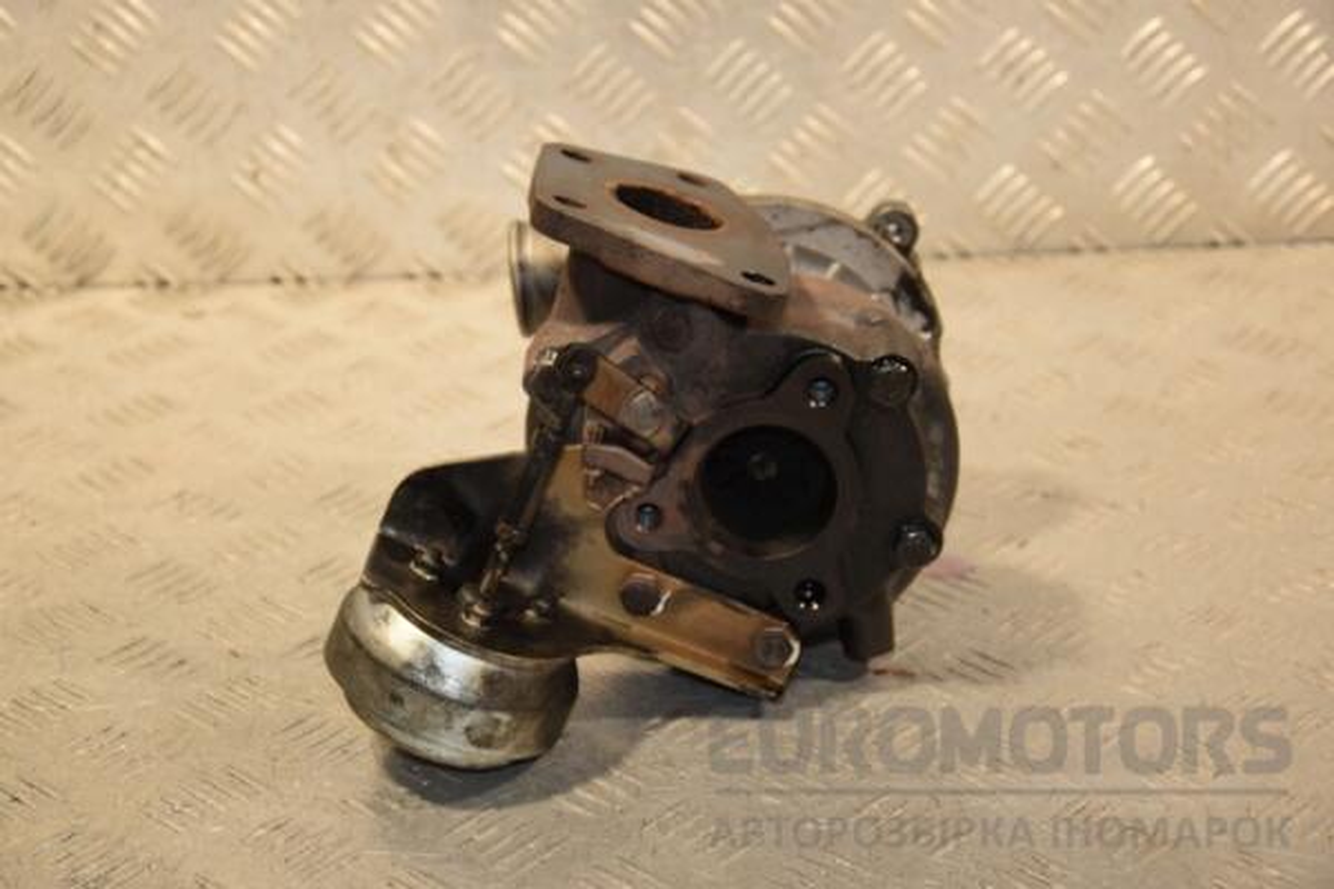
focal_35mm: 78
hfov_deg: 26.0
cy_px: 444
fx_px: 2890
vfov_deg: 17.5
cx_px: 667
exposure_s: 1/200
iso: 800
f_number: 5
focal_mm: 52
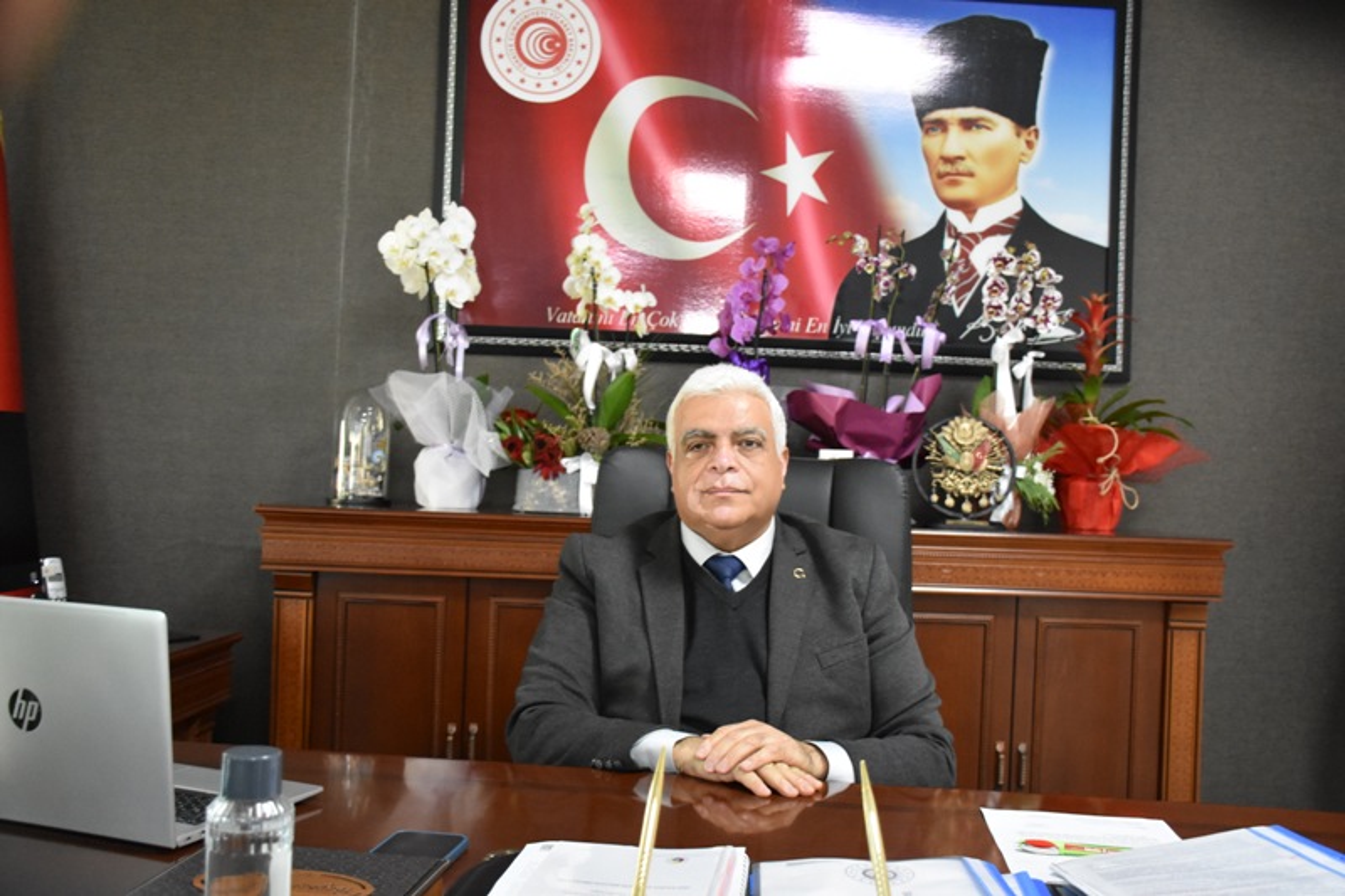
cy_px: 448
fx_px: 1289
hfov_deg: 55.1
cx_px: 672
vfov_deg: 38.3
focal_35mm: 34
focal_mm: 23
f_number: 4
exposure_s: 1/60
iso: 3200
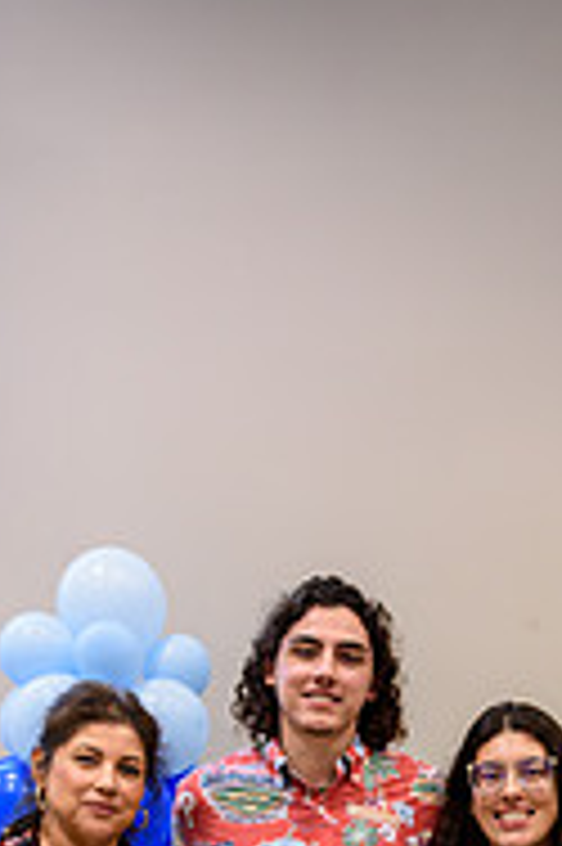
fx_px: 1572
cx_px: 387
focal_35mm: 67
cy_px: 999
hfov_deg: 20.2
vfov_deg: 26.9
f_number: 2.8
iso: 1000
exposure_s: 1/160
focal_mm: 28
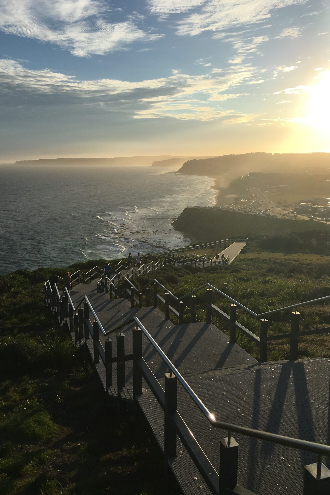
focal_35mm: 31
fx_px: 426
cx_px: 150
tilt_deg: -11.0
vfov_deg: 60.3
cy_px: 249
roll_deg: -0.5
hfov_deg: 42.3
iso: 25
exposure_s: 1/2959
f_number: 2.2
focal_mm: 4.15
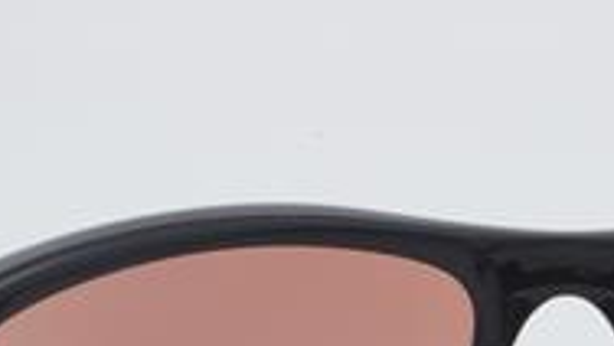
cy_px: 379
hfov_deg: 11.6
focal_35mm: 184
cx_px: 558
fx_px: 2999
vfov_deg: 6.6
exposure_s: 1/3
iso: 100
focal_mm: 55
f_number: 32
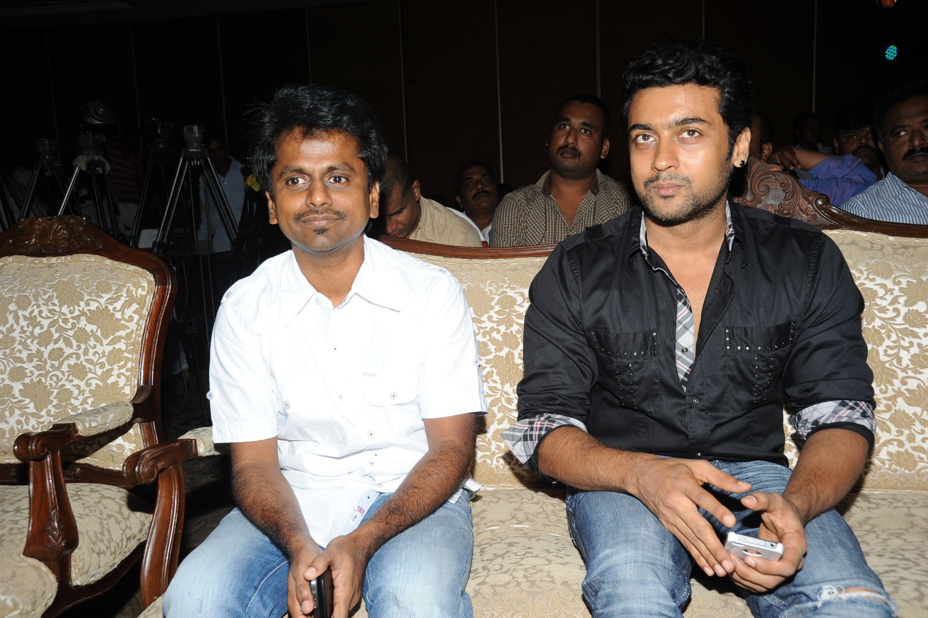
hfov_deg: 54.5
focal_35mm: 35
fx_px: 902
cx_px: 464
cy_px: 309
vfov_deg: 37.8
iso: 200
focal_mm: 35
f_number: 9
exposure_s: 1/125
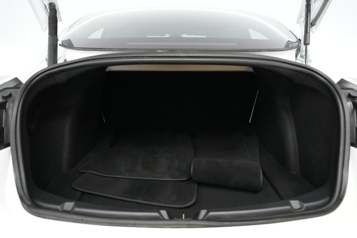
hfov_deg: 71.5
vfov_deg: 51.2
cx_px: 178
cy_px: 119
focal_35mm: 25
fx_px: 248
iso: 4000
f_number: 2.8
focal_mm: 25
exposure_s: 1/160
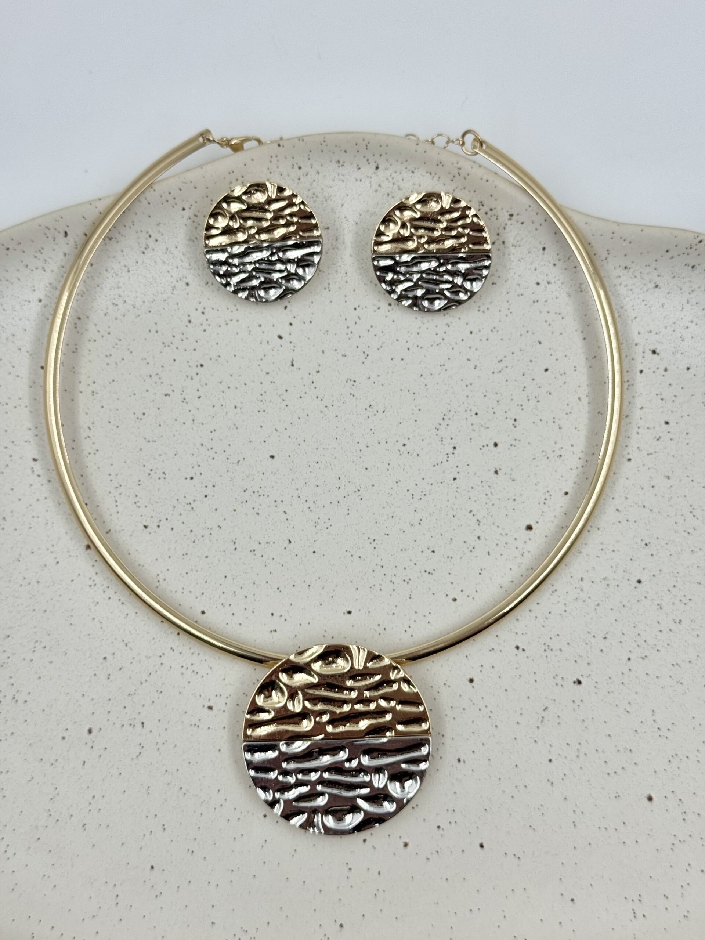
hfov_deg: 30.3
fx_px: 1303
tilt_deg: -82.0
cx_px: 352
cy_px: 470
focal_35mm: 48
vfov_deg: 39.7
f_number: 1.78
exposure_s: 1/1312
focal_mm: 6.76
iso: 64
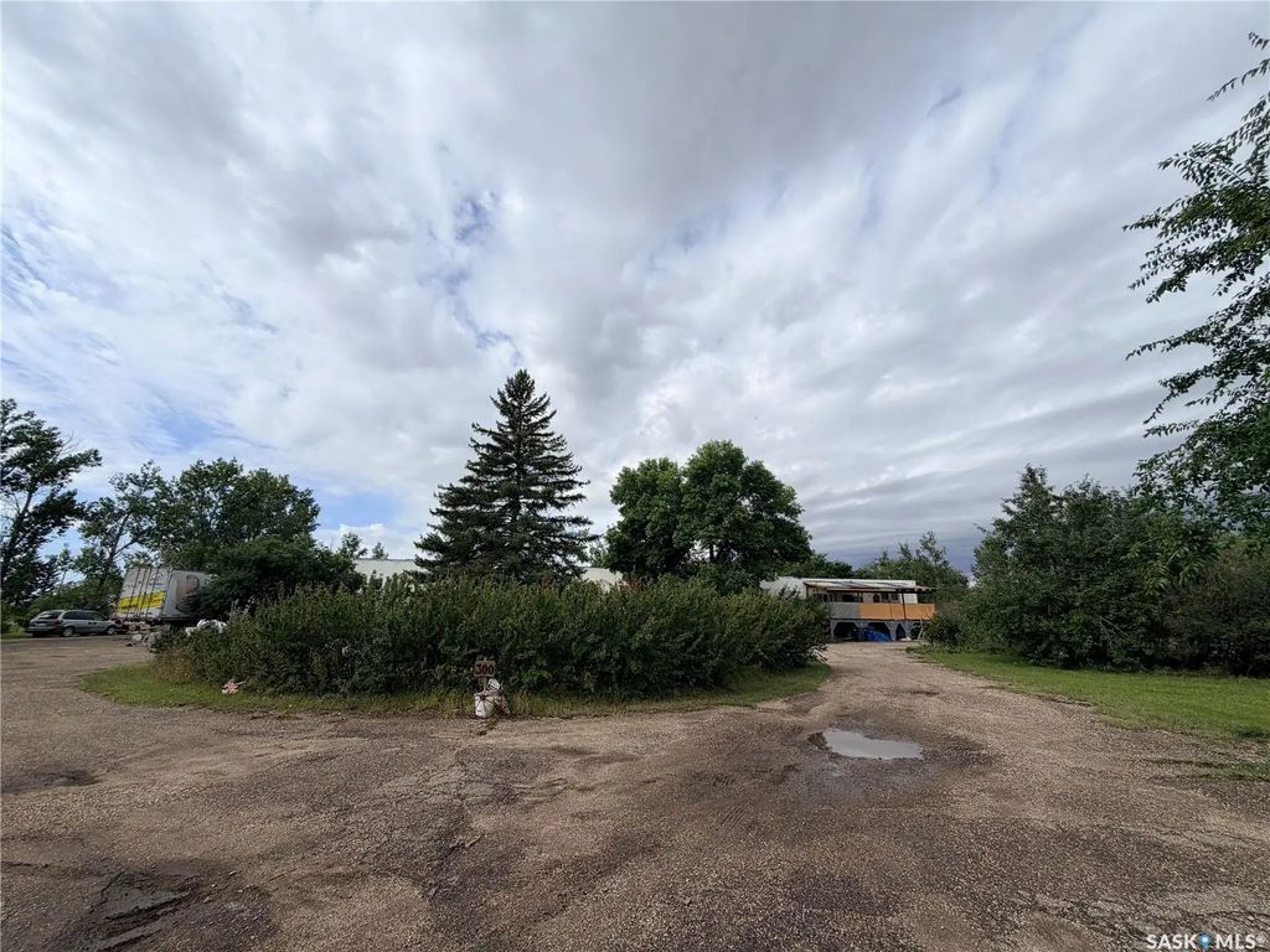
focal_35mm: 14
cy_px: 476
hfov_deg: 102.1
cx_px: 635
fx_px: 514
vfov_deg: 85.7
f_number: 2.2
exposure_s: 1/1339
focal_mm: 2.22
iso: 20
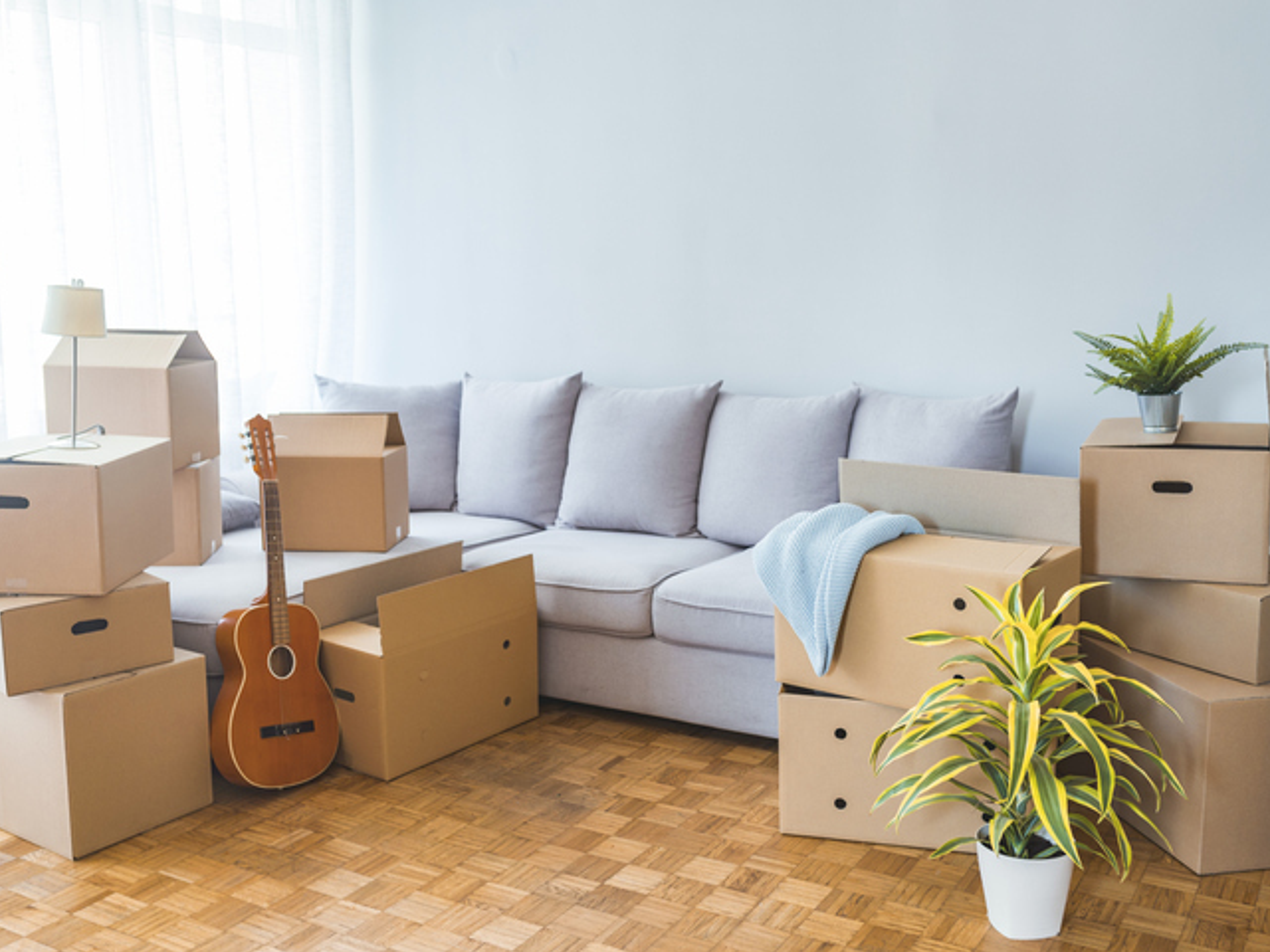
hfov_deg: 49.0
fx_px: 1394
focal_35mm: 38
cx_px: 614
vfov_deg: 37.7
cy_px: 476
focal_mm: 35
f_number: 3.2
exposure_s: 1/100
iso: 400
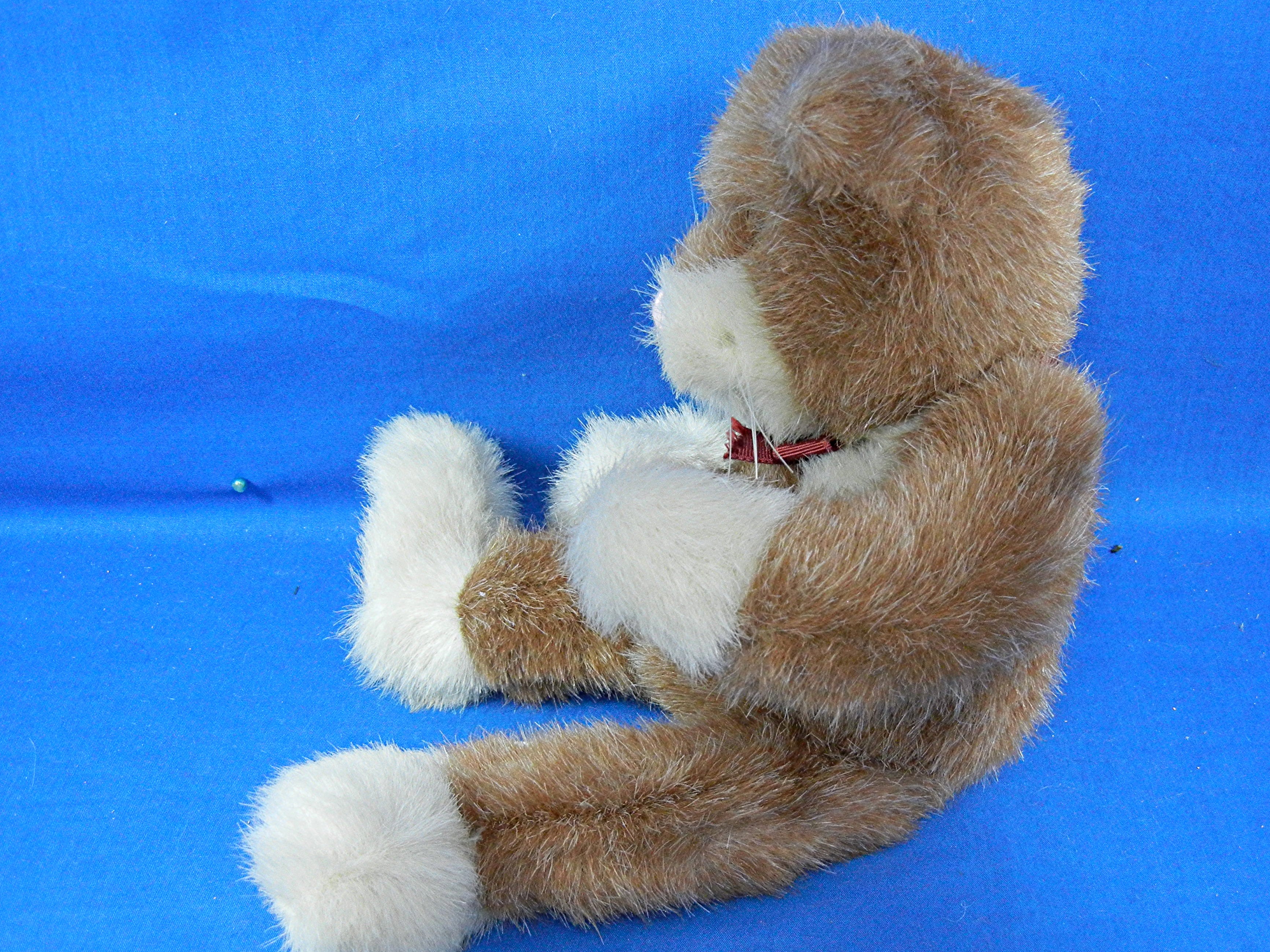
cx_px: 727
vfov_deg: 28.0
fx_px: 1908
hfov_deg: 36.7
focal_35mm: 52
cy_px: 532
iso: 555
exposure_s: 1/30
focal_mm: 8.1
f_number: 3.8
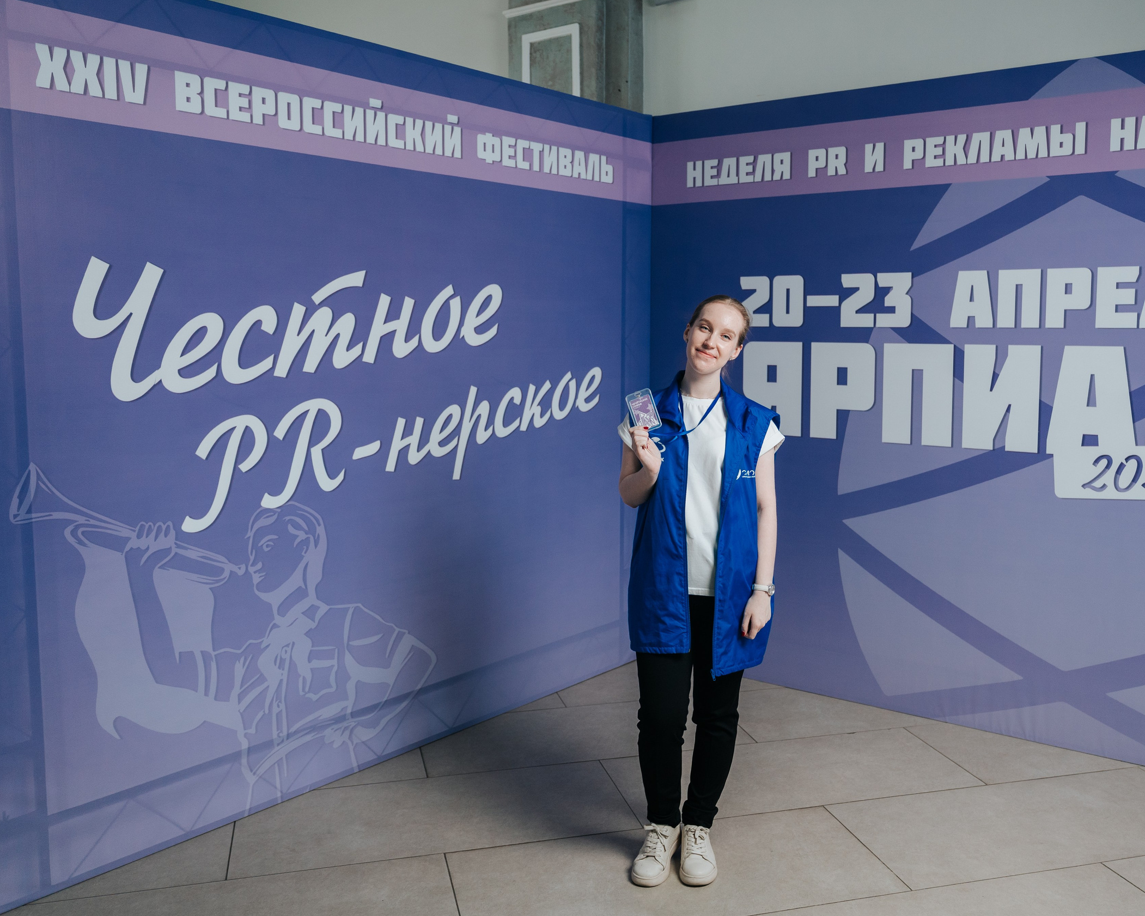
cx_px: 683
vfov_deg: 43.4
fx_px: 1152
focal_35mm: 34
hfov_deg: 52.5
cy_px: 441
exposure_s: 1/200
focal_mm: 28
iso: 1000
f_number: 2.8
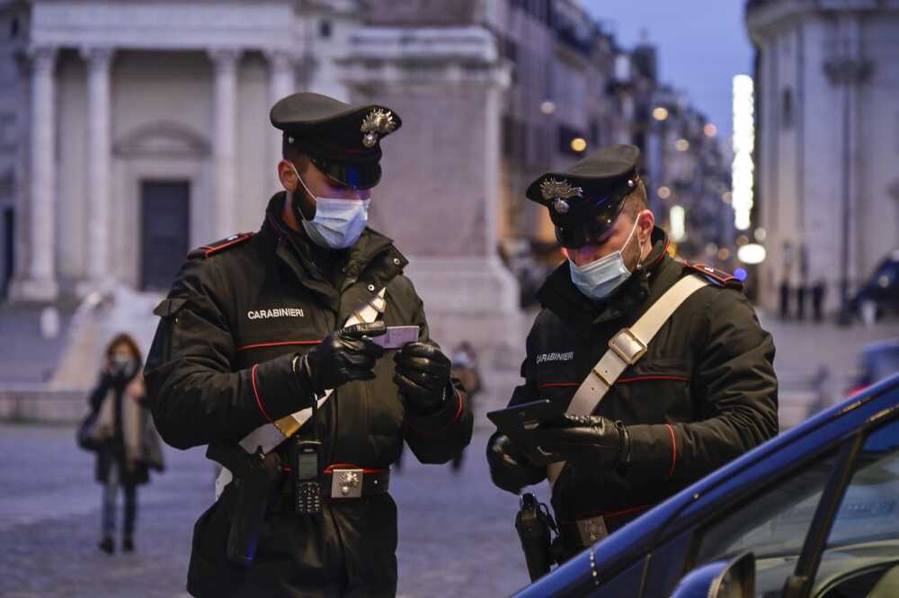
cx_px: 450
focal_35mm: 150
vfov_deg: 9.1
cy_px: 299
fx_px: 3743
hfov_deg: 13.7
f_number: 6.3
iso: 2000
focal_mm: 150
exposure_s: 1/50
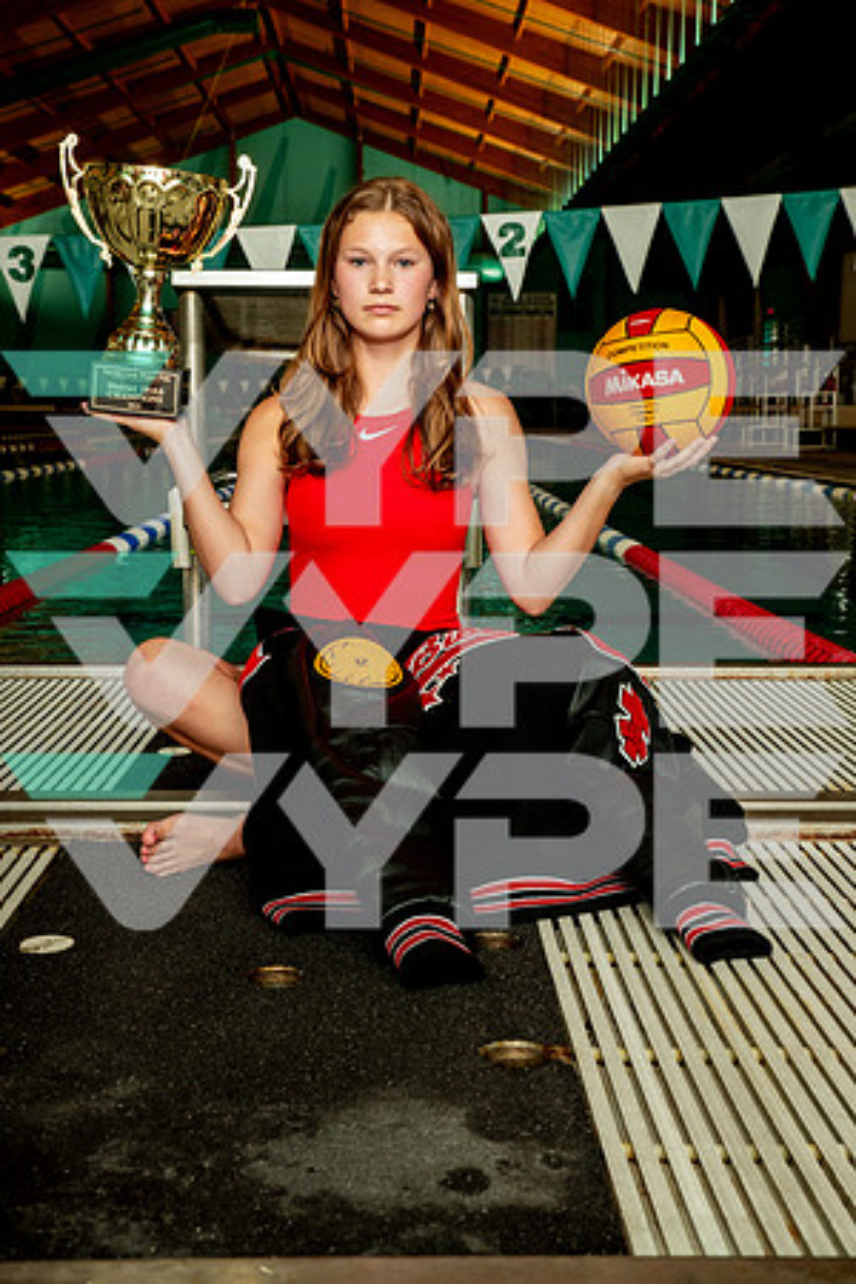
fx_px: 1569
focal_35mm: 44
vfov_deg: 44.5
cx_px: 428
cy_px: 642
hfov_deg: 30.5
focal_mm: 44
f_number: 7.1
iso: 800
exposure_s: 1/200
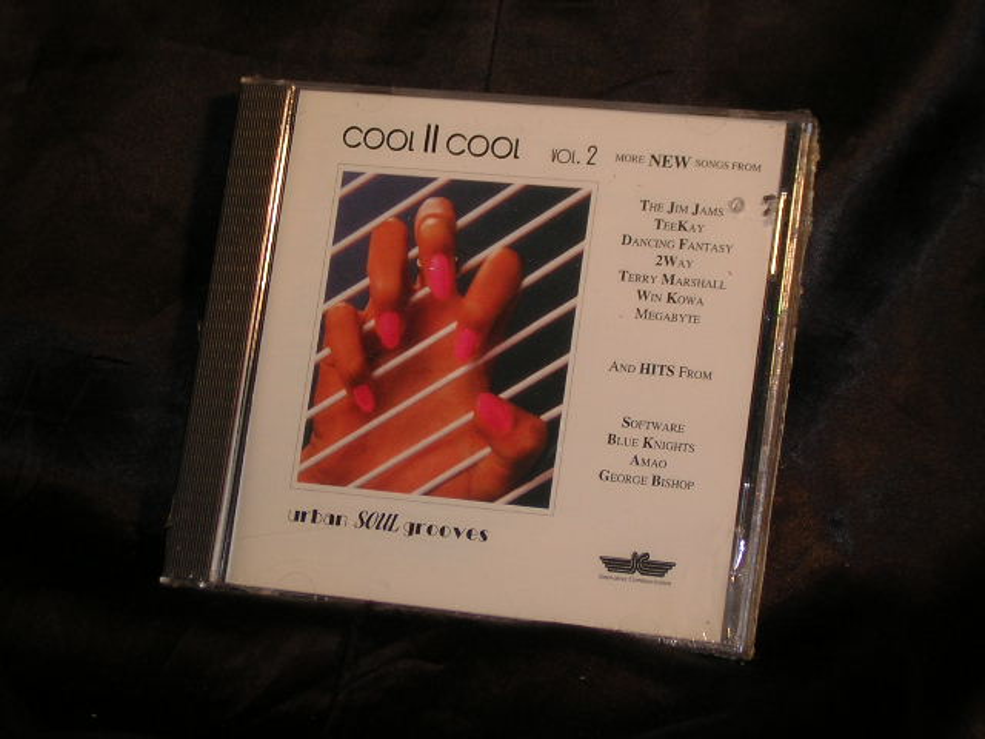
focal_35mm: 108
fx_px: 3073
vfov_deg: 13.7
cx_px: 492
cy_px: 370
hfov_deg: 18.2
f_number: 4.7
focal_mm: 14.1
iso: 55
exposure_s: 1/60.1
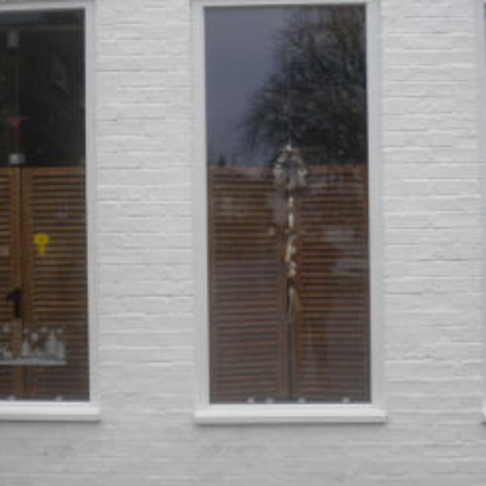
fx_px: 826
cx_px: 271
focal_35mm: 52
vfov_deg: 32.8
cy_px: 236
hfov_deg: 32.8
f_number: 3.1
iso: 244
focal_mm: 6.3
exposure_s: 1/513
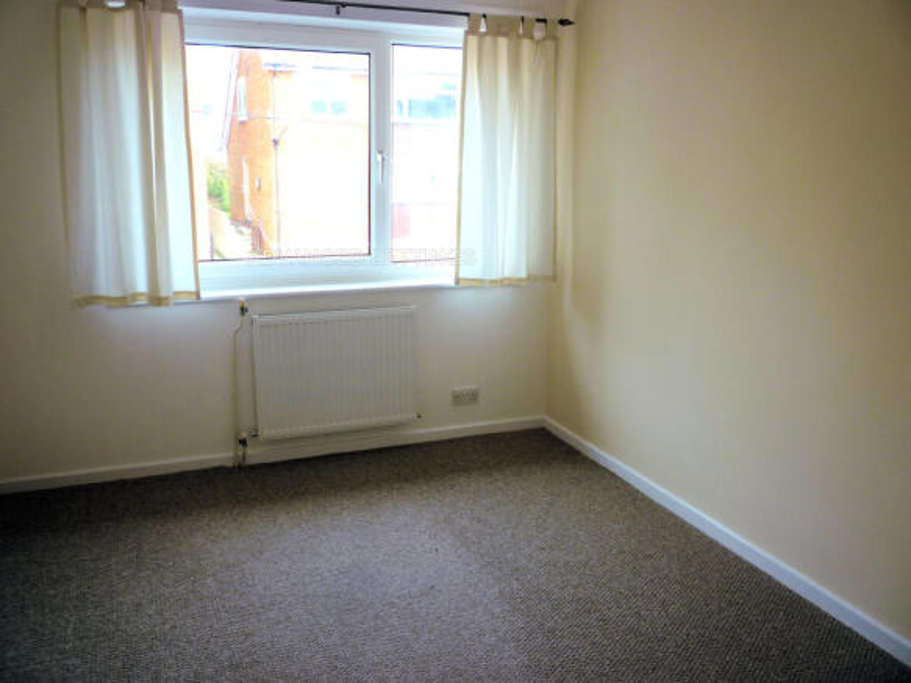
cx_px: 456
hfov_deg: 61.7
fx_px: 763
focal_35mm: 29
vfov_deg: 48.2
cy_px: 342
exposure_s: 1/60
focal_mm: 5.2
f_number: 3.3
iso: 80
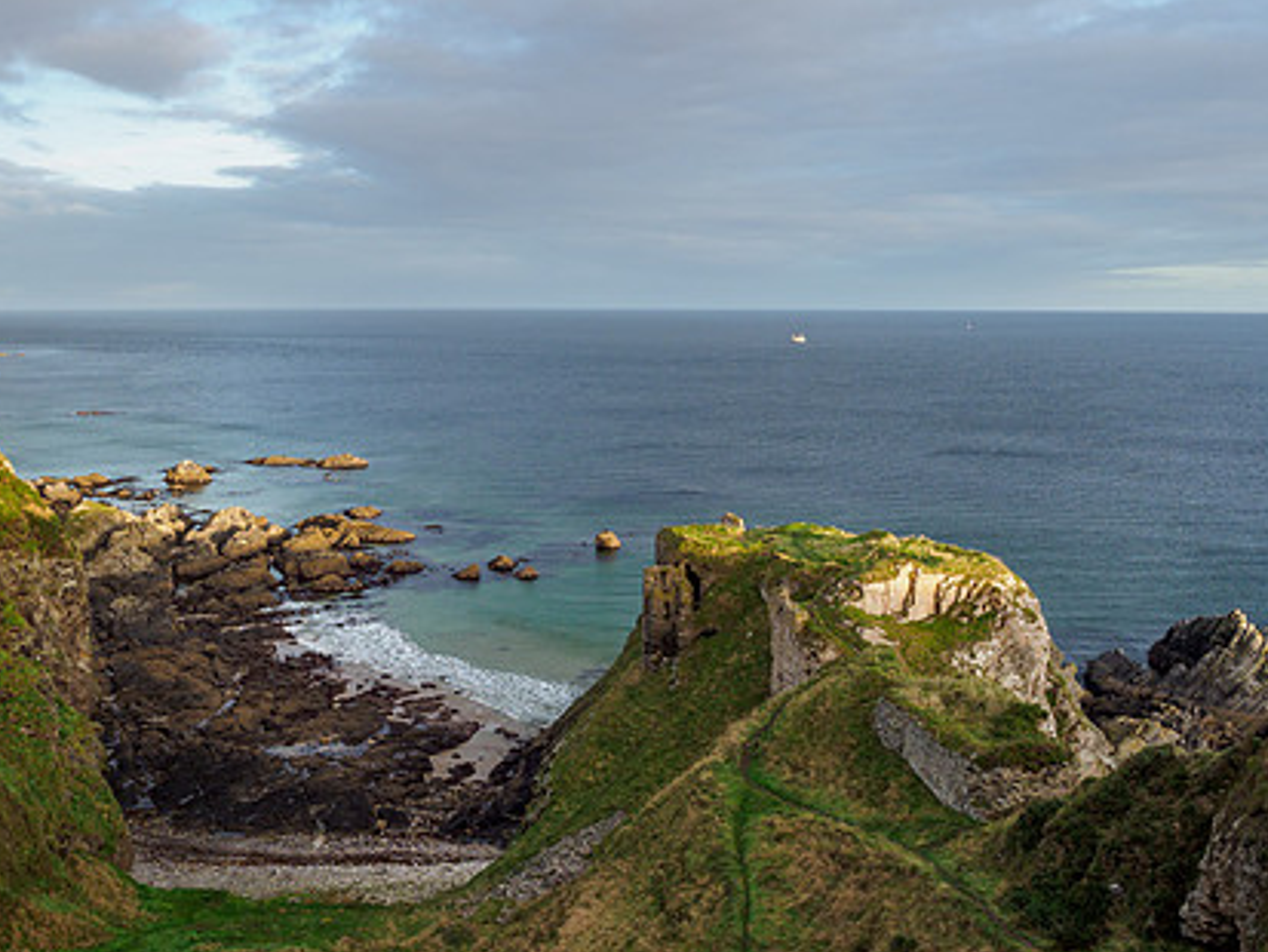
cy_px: 490
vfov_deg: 41.8
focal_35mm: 34
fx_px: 1246
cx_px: 424
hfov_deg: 52.9
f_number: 7.1
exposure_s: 1/30
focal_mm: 12
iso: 200
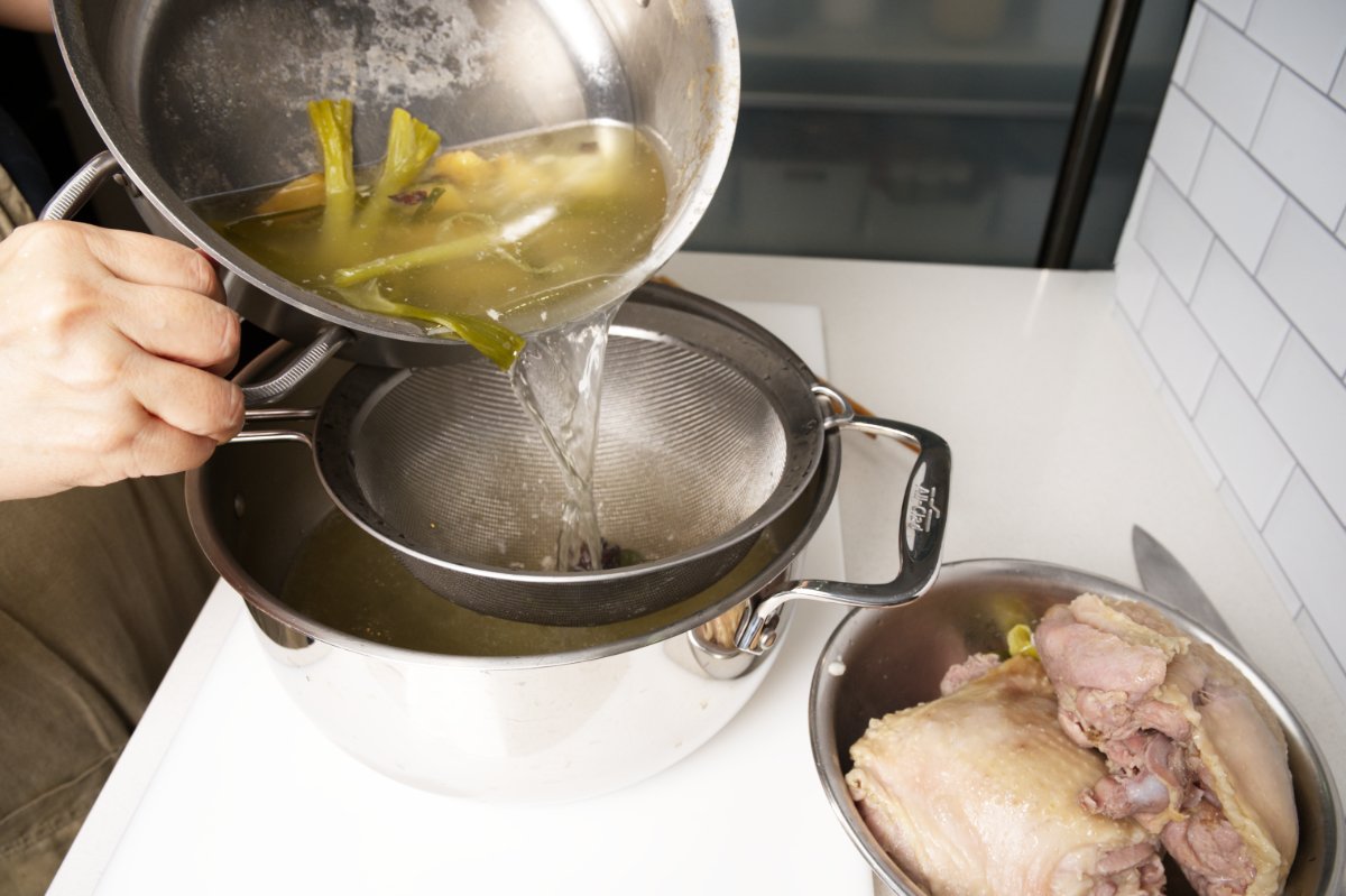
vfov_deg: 45.6
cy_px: 448
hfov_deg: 64.6
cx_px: 673
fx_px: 1065
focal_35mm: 28
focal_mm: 28.5
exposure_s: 1/400
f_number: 8
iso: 1000
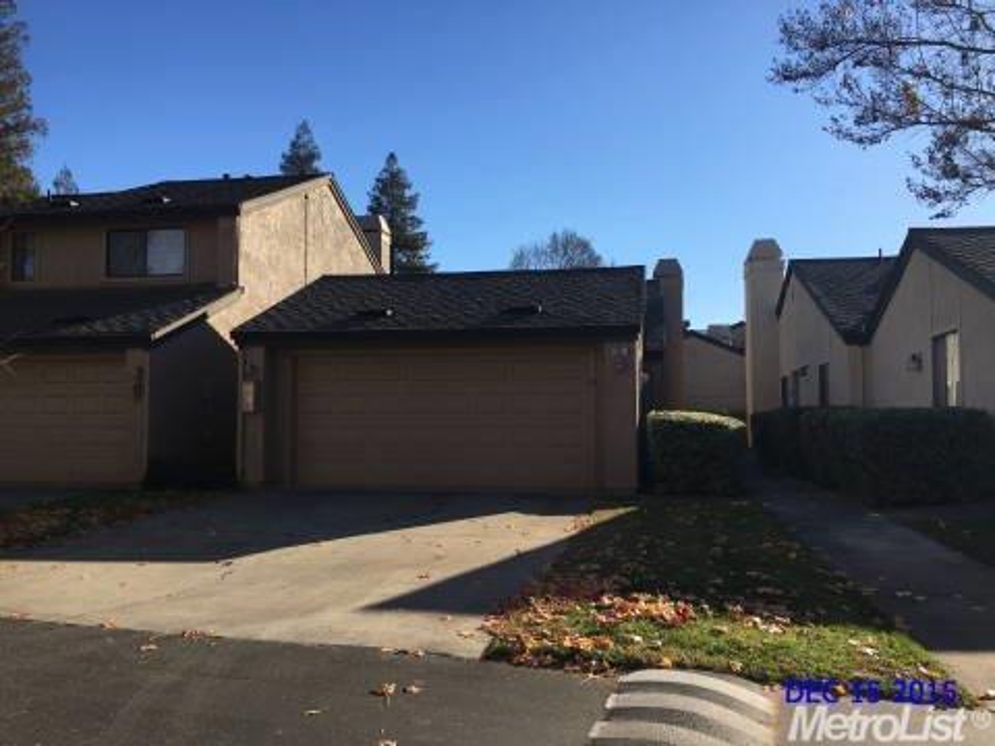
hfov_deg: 61.7
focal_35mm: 29
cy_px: 373
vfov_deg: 48.2
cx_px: 498
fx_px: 834
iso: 25
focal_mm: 4.15
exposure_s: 1/1261
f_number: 2.2
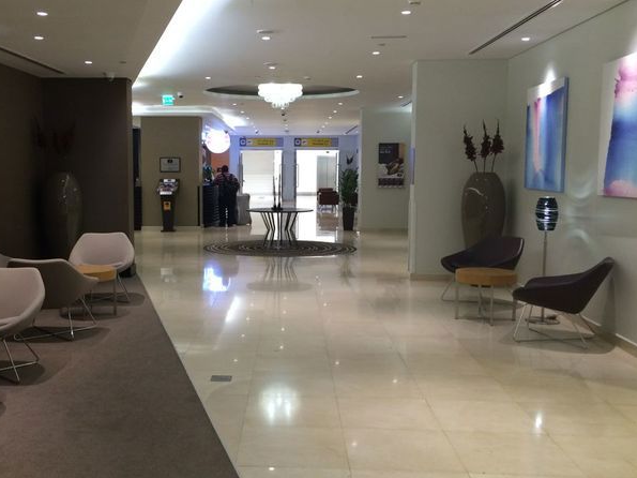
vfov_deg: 36.8
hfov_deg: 47.5
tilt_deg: -4.2
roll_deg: -0.5
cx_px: 246
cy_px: 235
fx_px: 718
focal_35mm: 39
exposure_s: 1/33
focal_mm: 4.15
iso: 160
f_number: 2.2
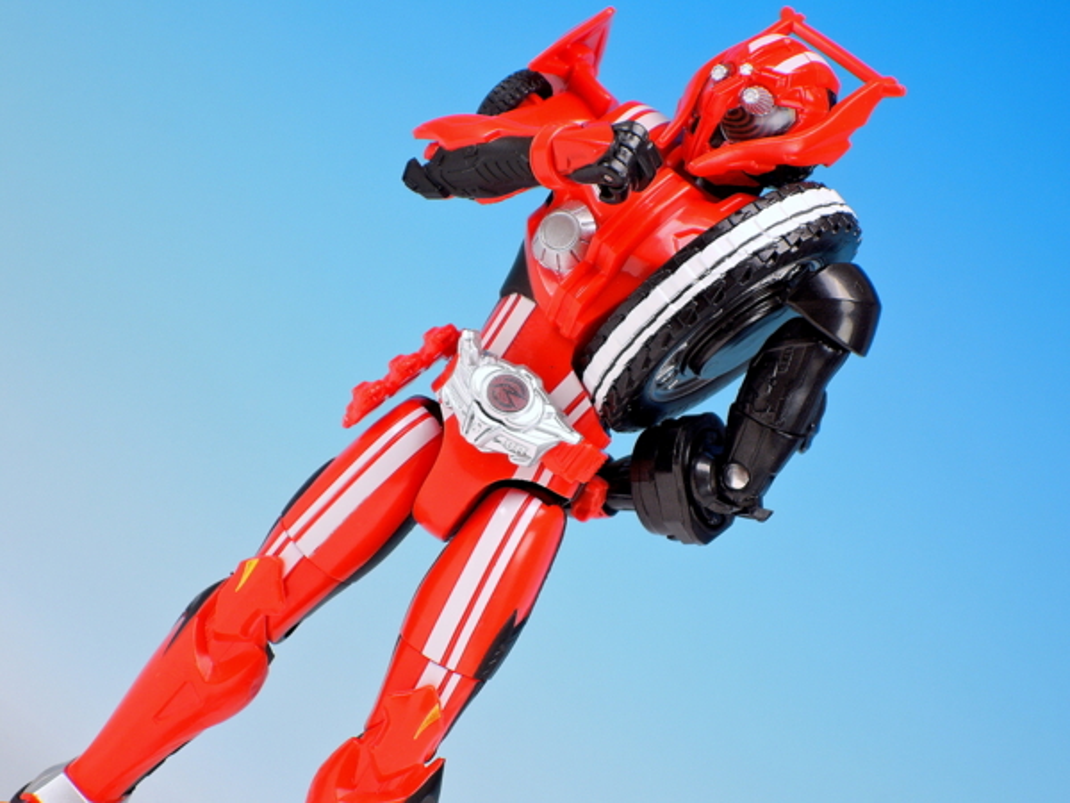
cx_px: 535
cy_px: 402
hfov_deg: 16.4
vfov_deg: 12.3
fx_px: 3709
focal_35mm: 120
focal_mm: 25.5
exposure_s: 1/2
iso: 80
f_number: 5.6
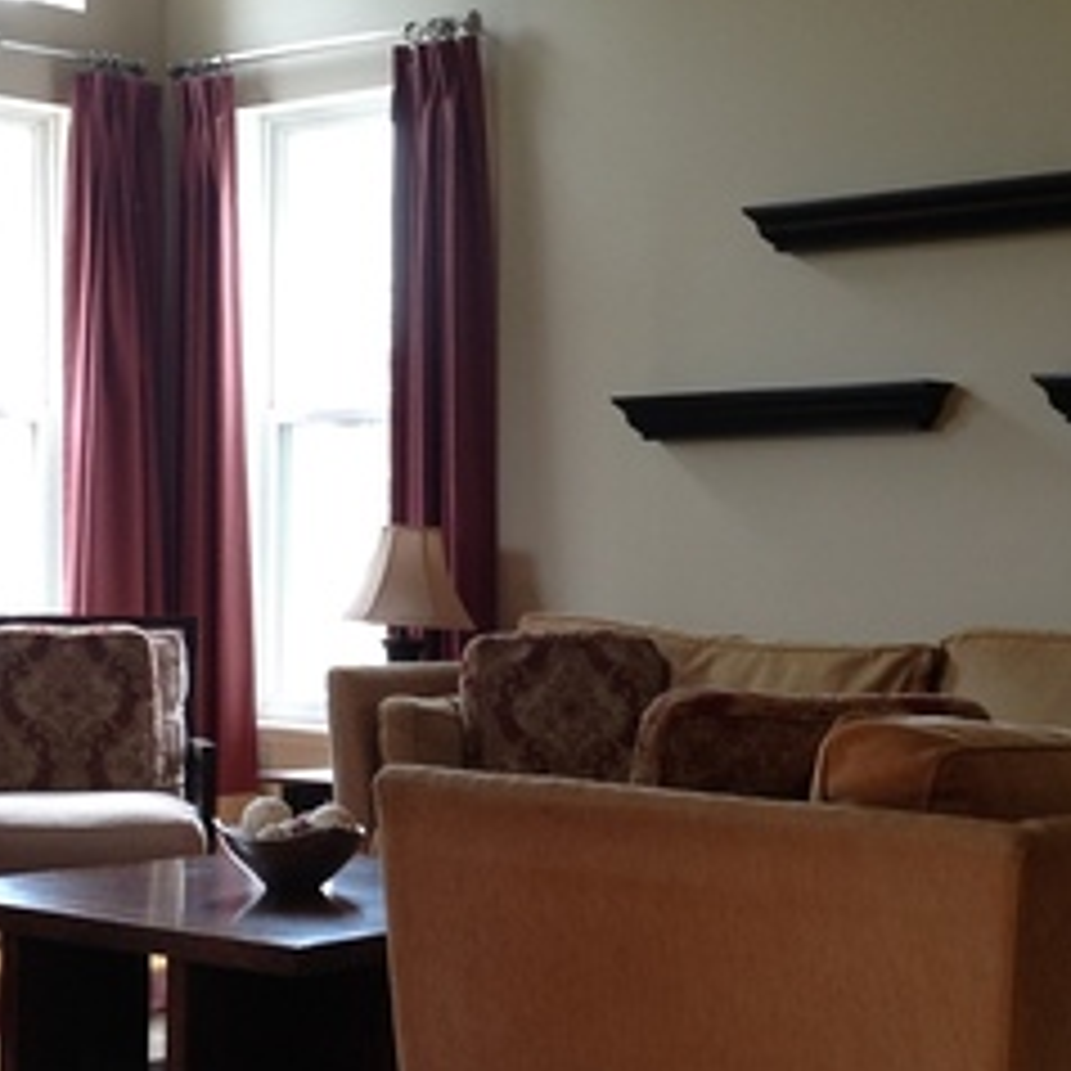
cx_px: 468
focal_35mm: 83
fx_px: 2905
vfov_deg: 20.9
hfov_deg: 20.9
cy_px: 540
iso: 80
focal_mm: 4.28
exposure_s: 1/30
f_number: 2.4
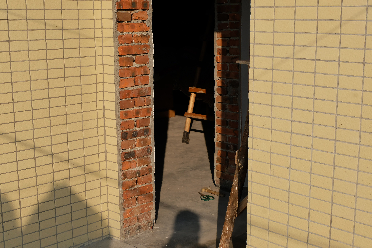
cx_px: 186
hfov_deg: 38.9
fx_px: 527
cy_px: 124
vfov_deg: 26.5
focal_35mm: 51
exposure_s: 1/420
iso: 400
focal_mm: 34
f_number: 13
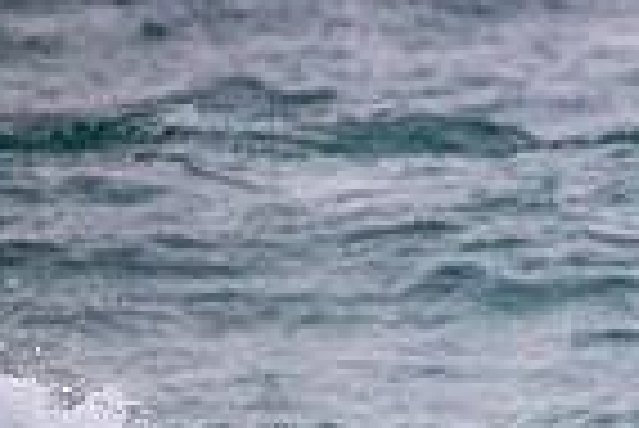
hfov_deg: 0.8
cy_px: 750
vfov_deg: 0.6
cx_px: 1246
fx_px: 43531
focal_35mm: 2450
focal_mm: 600
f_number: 11
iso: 9000
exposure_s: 1/2000
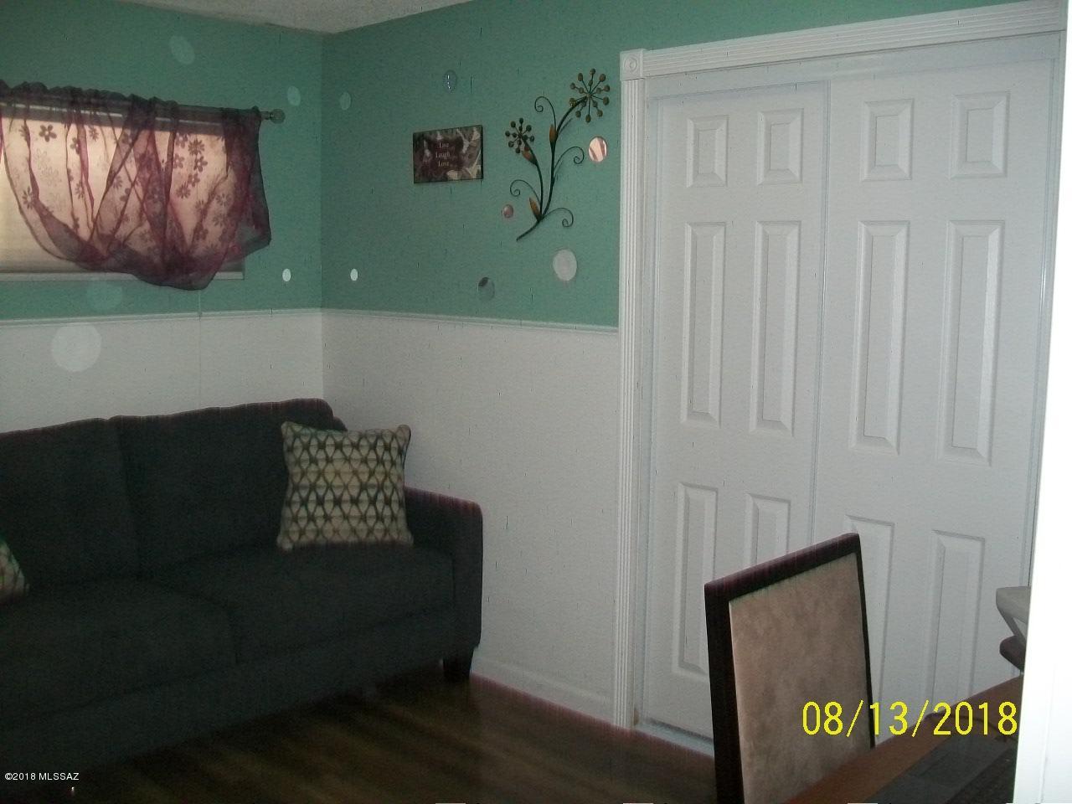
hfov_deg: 54.0
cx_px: 536
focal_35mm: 34
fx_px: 1053
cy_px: 402
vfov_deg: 41.8
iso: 160
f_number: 2.7
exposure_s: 1/60
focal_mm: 6.1
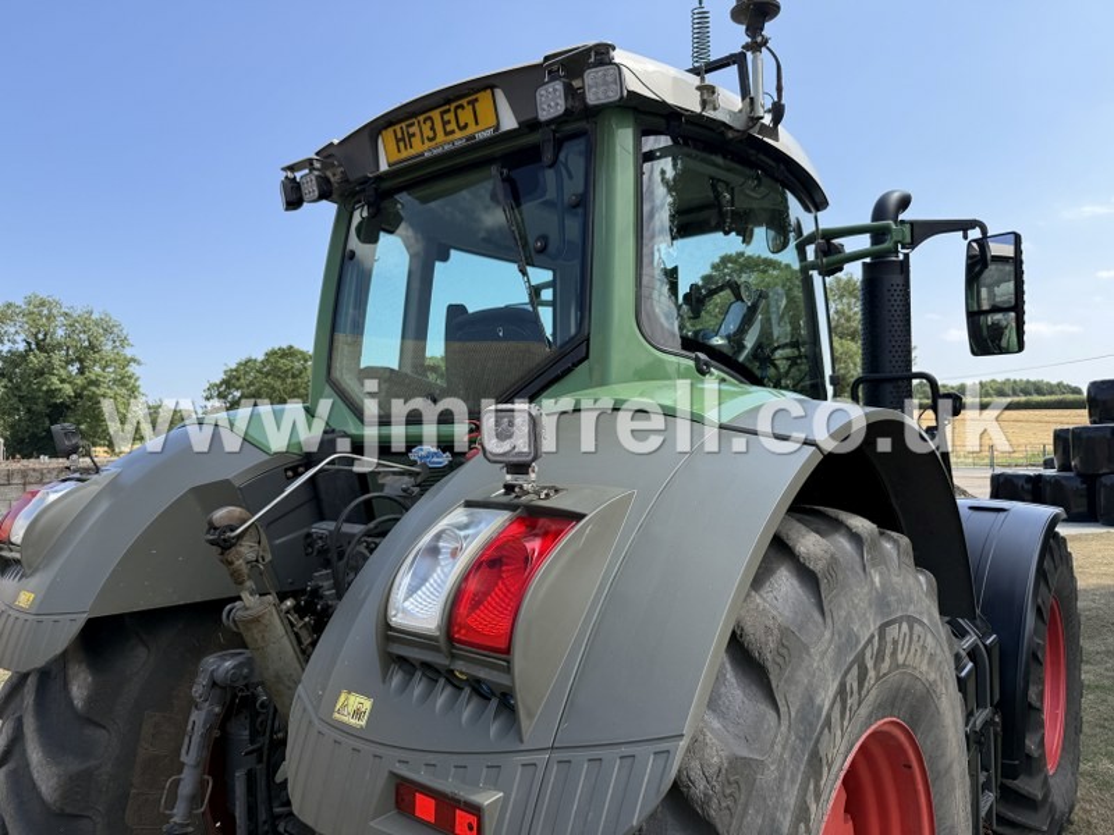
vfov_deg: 56.8
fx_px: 772
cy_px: 418
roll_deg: +2.4
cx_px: 557
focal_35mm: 24
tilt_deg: +2.3
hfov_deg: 71.6
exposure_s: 1/2703
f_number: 1.78
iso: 80
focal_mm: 6.76
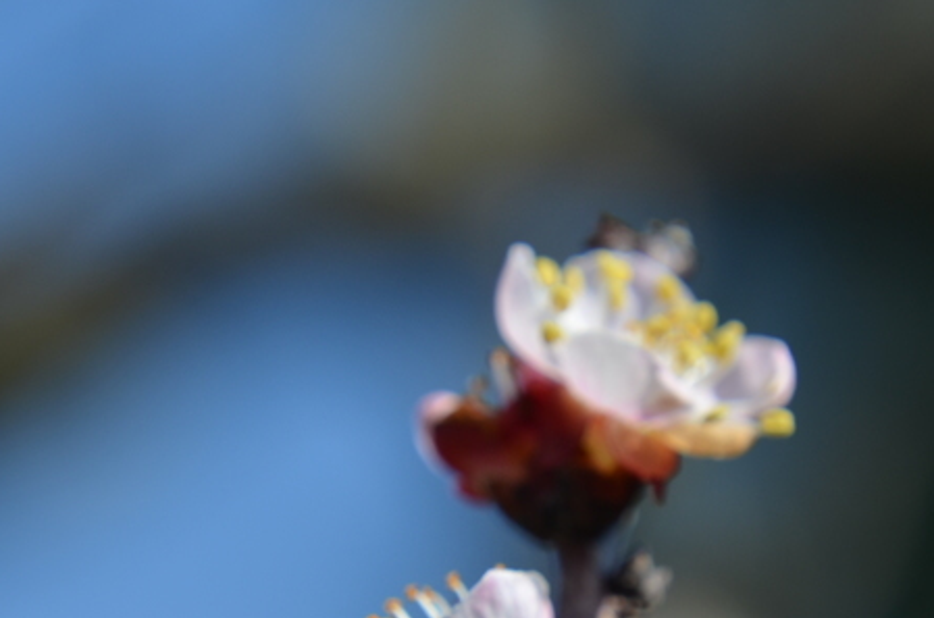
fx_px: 8775
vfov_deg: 4.0
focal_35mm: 339
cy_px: 578
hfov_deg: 6.1
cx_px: 566
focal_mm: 105
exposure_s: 1/400
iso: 100
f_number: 6.3
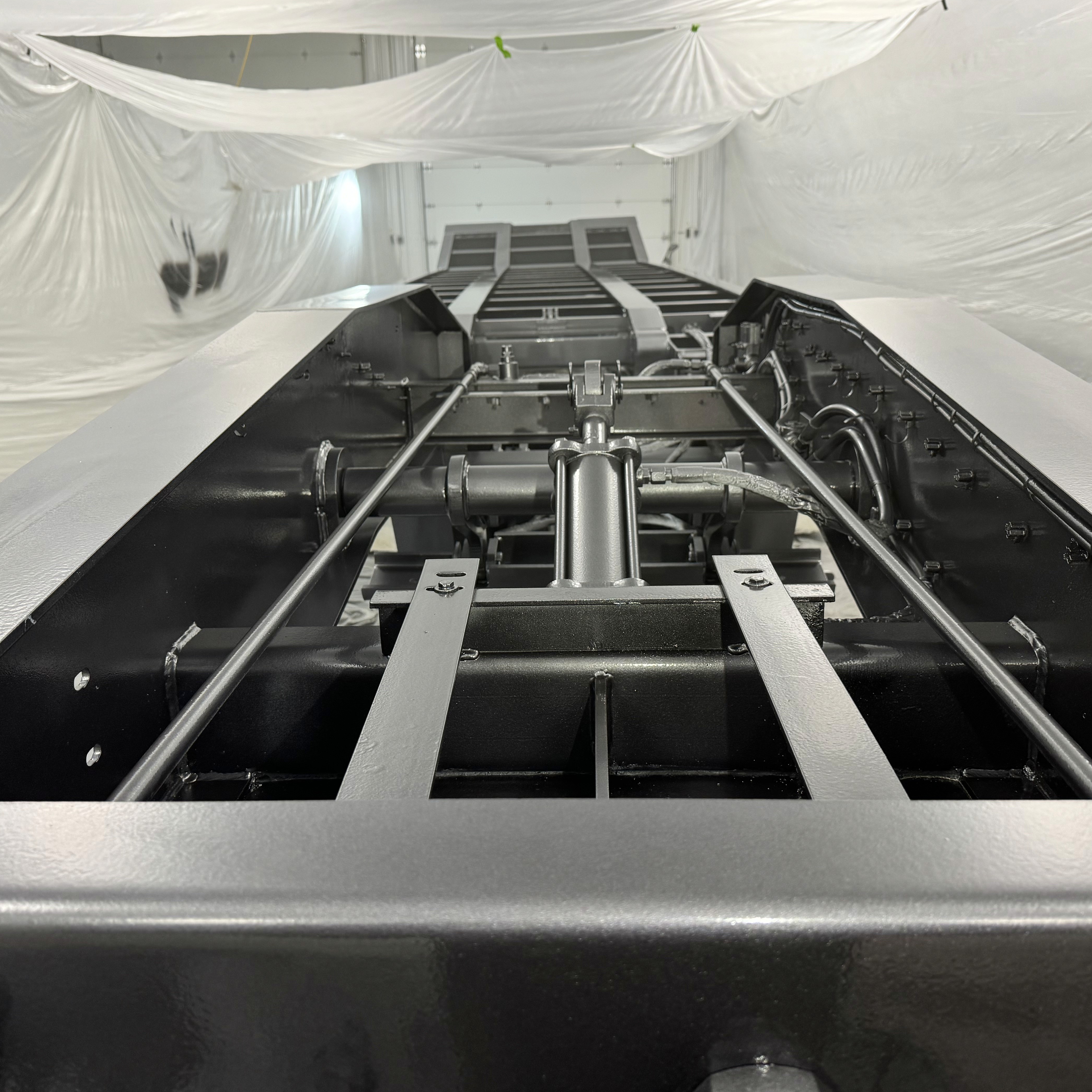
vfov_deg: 55.6
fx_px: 1035
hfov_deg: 55.6
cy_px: 540
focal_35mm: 29
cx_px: 550
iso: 160
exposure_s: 1/120
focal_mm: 6.76
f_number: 1.78
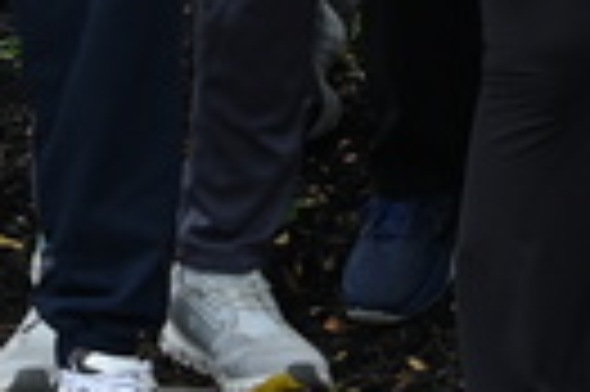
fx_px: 4600
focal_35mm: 281
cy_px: -750
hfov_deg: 7.2
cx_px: 842
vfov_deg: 4.7
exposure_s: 1/250
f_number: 5.6
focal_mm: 36
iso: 200
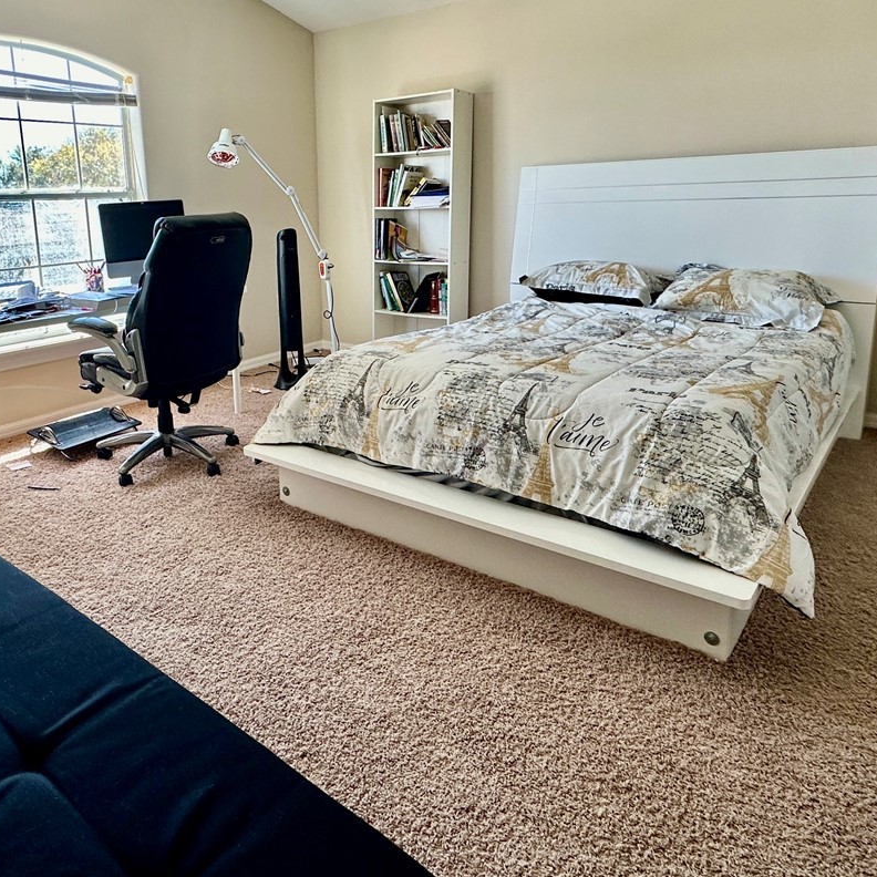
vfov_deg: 62.2
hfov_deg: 62.0
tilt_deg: -10.6
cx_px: 327
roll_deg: +1.6
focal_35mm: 25
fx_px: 717
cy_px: 337
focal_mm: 2.22
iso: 125
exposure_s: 1/99
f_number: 2.2
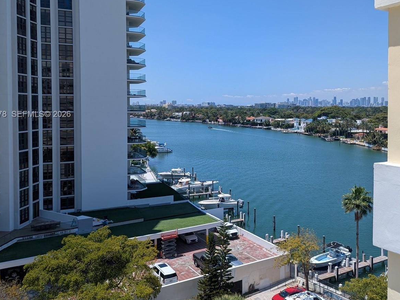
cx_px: 239
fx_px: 381
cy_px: 115
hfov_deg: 55.0
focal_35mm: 33
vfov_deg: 42.7
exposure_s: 1/2833
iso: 45
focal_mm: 6.81
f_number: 1.85
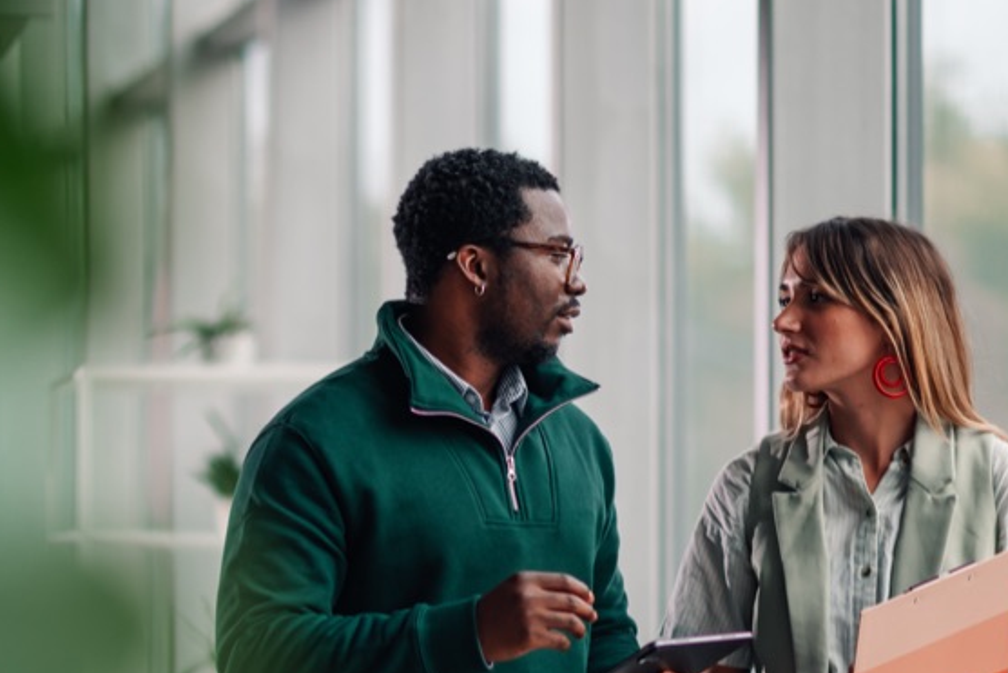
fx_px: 4705
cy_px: 549
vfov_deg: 8.2
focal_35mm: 168
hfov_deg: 12.2
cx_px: 163
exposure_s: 1/200
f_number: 1.4
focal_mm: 85
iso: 160
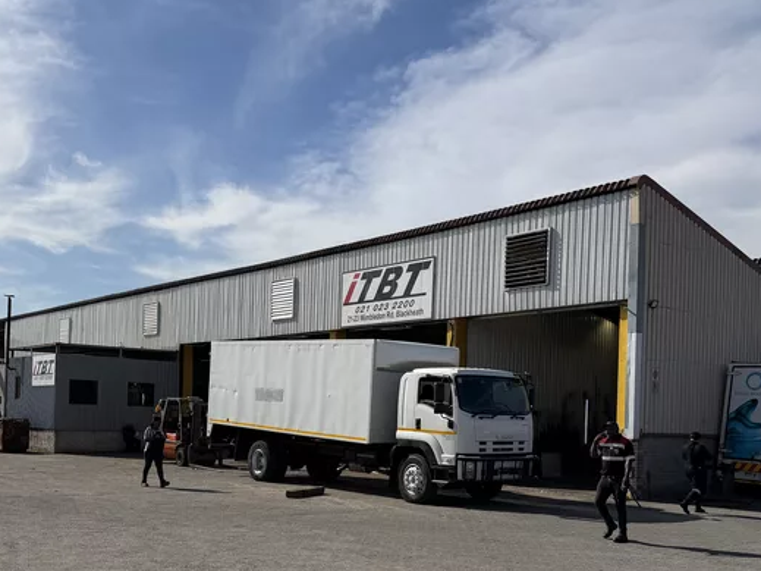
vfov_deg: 37.8
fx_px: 813
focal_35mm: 37
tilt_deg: -0.9
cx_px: 361
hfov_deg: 50.1
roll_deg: -1.9
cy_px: 417
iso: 100
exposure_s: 1/11905
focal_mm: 6.76
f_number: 1.78
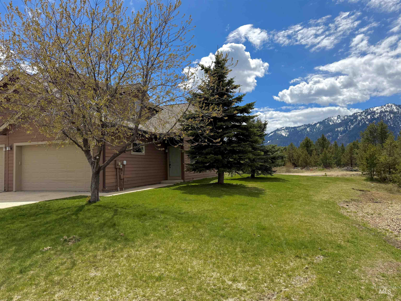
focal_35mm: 24
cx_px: 200
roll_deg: +1.1
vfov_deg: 56.8
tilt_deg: +2.9
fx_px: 278
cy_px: 150
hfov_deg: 71.6
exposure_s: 1/7353
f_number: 1.78
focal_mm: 6.76
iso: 100
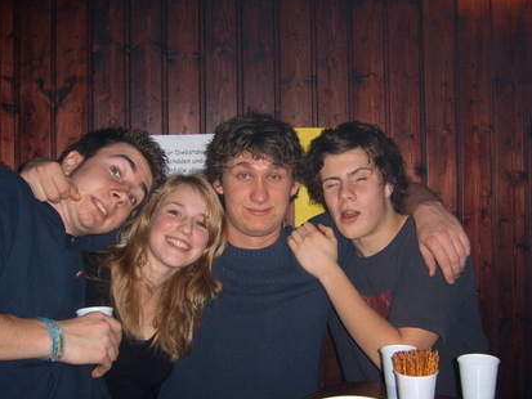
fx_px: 615
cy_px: 196
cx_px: 238
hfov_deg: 46.7
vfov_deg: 36.0
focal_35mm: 40
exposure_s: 1/30
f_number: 2.8
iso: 100
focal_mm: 5.8
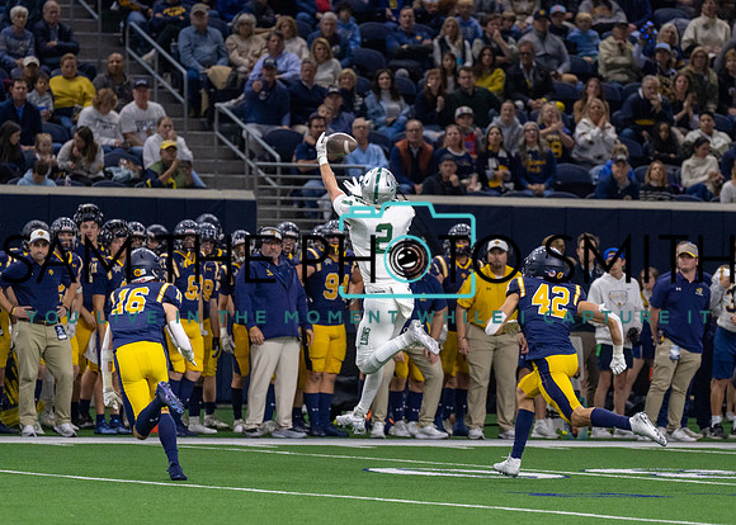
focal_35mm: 332
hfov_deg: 6.1
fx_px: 6947
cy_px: 299
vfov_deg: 4.3
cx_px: 375
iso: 2000
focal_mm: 200
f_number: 2.8
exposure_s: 1/1000
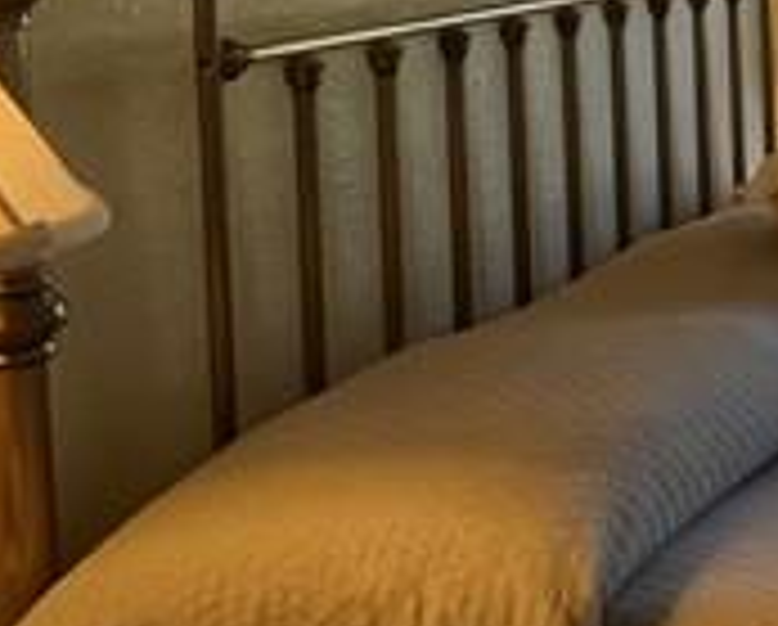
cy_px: 14
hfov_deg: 17.9
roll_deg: +1.4
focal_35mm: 75
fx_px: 1730
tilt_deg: -5.5
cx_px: 1543
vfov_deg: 19.9
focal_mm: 1.57
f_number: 1.8
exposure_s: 1/60
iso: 125
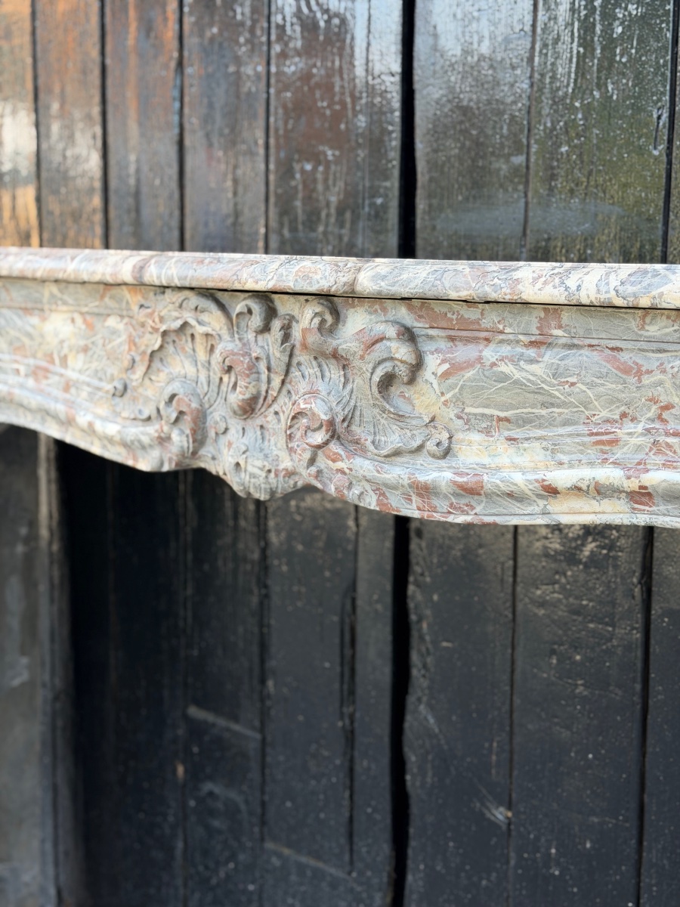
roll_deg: -1.4
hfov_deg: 30.3
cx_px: 340
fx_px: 1257
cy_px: 454
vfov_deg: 39.7
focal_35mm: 48
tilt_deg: -8.3
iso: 50
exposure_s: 1/163
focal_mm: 6.76
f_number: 1.78
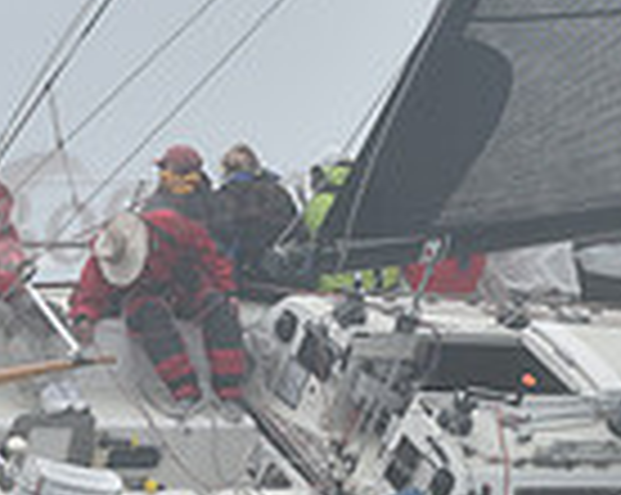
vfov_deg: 5.6
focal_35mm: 277
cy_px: 416
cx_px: 558
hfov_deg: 7.0
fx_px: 5084
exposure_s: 1/800
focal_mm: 70
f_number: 10
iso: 250
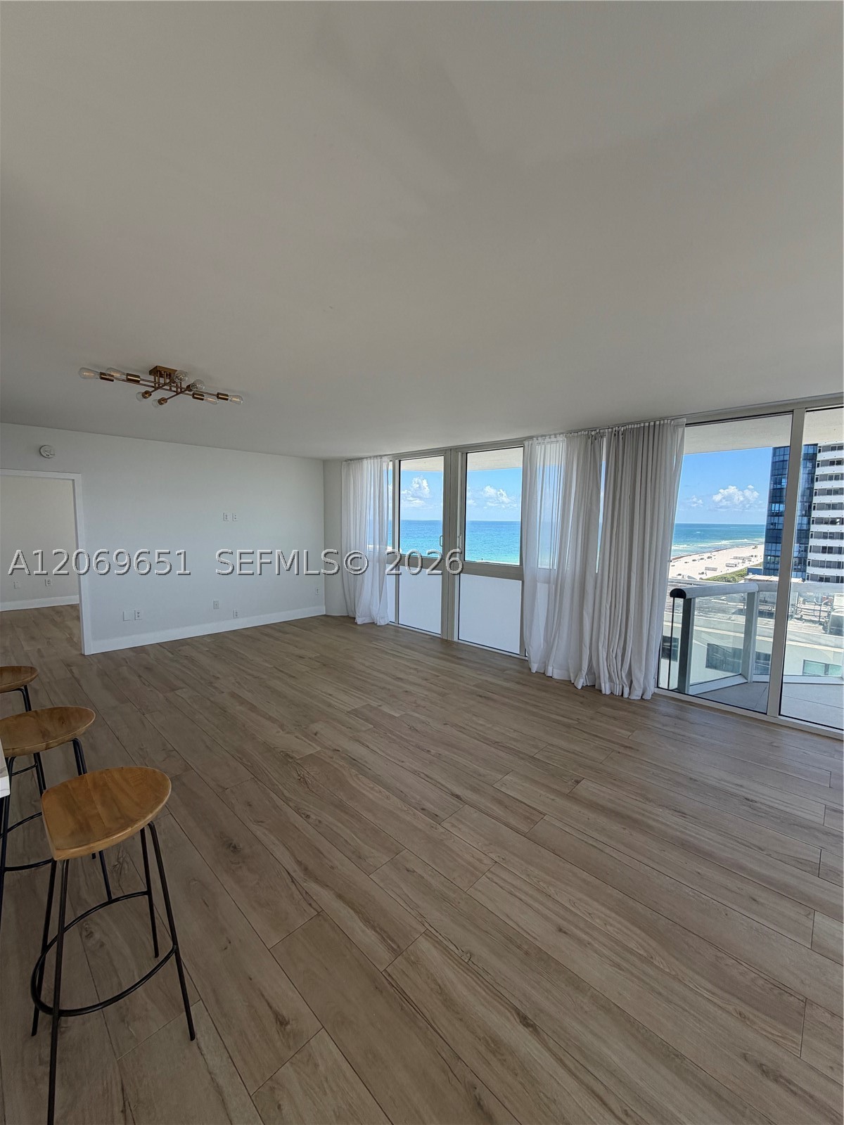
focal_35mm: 14
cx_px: 422
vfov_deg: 102.1
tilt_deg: -5.2
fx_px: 455
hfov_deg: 85.7
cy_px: 562
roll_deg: -0.7
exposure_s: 1/147
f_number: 2.2
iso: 40
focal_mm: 2.22
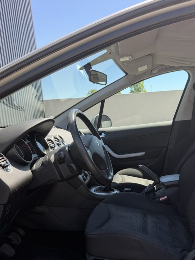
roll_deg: +5.8
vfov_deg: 55.9
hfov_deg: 44.1
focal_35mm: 32
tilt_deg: -13.5
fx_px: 240
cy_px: 168
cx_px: 110
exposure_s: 1/878
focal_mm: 6.76
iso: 100
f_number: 1.78
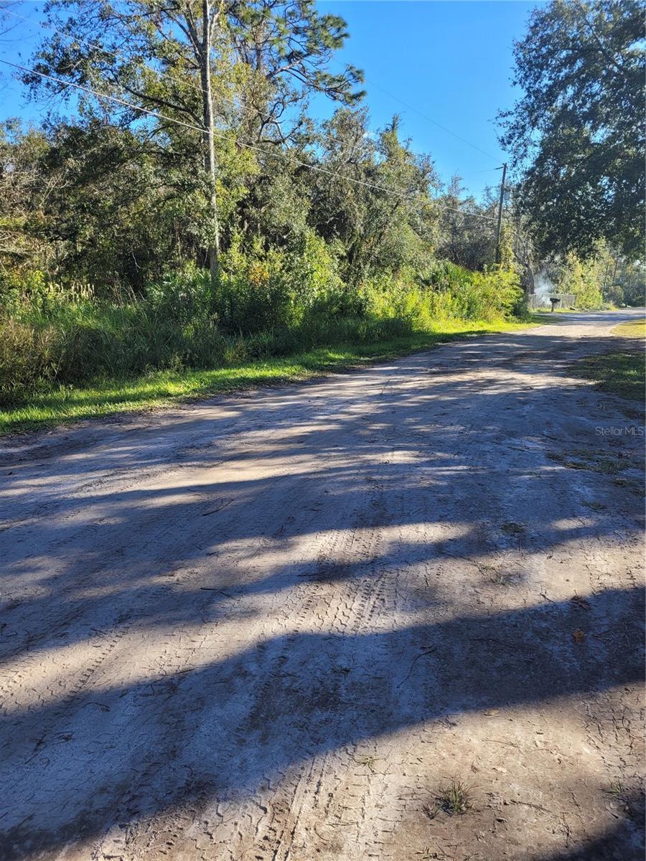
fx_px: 647
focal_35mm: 26
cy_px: 430
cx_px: 323
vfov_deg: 67.3
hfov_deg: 53.1
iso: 40
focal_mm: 5.4
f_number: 1.8
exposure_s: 1/816
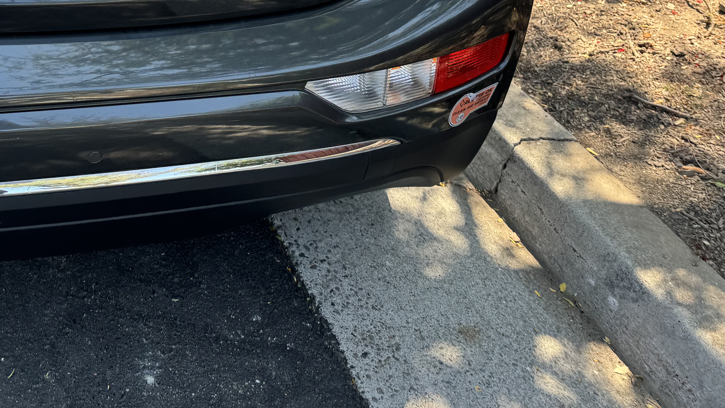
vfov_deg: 25.2
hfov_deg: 43.8
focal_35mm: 44
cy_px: -38
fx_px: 846
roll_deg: +2.2
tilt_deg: -35.2
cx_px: 128
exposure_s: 1/407
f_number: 1.78
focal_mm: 6.76
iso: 80
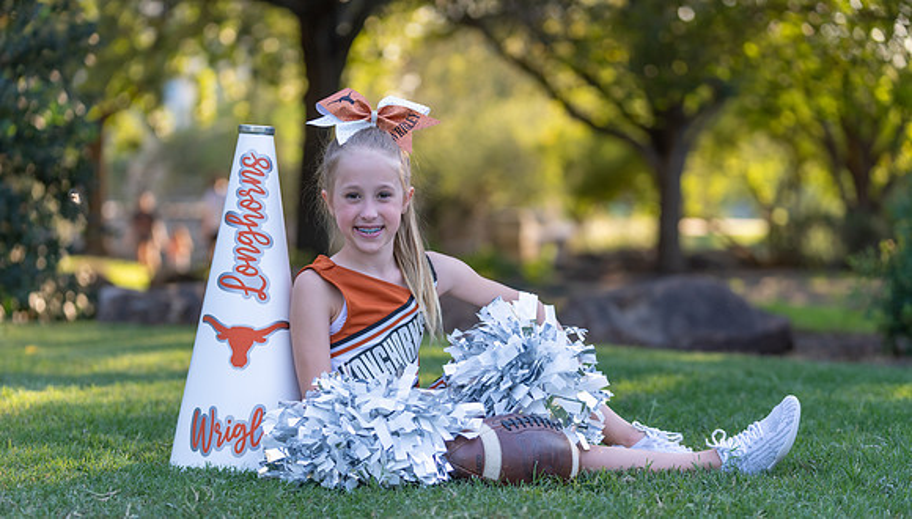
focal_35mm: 100
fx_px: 2434
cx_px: 459
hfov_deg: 21.2
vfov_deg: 12.2
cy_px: 306
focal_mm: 91
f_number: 2.8
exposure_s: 1/320
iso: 200
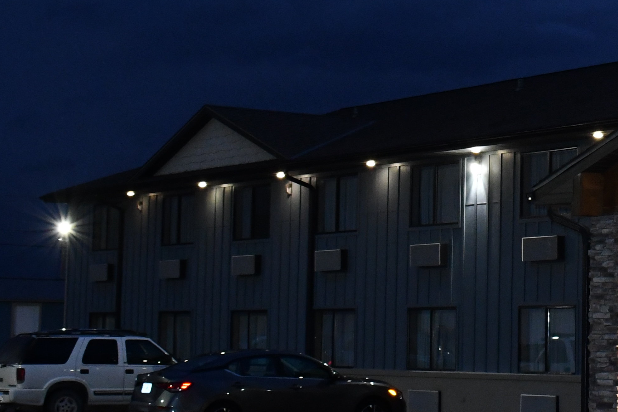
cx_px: 652
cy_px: 79
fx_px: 2094
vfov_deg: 11.2
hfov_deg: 16.4
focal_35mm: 122
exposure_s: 1/60
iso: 2000
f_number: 6.3
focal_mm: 29
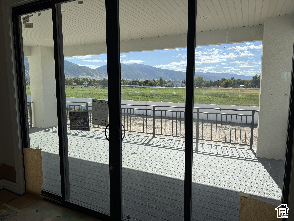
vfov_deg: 56.8
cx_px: 147
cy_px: 110
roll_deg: -0.3
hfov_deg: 71.6
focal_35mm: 24
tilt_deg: -6.3
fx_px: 204
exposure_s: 1/3584
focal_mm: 6.76
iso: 80
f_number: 1.78
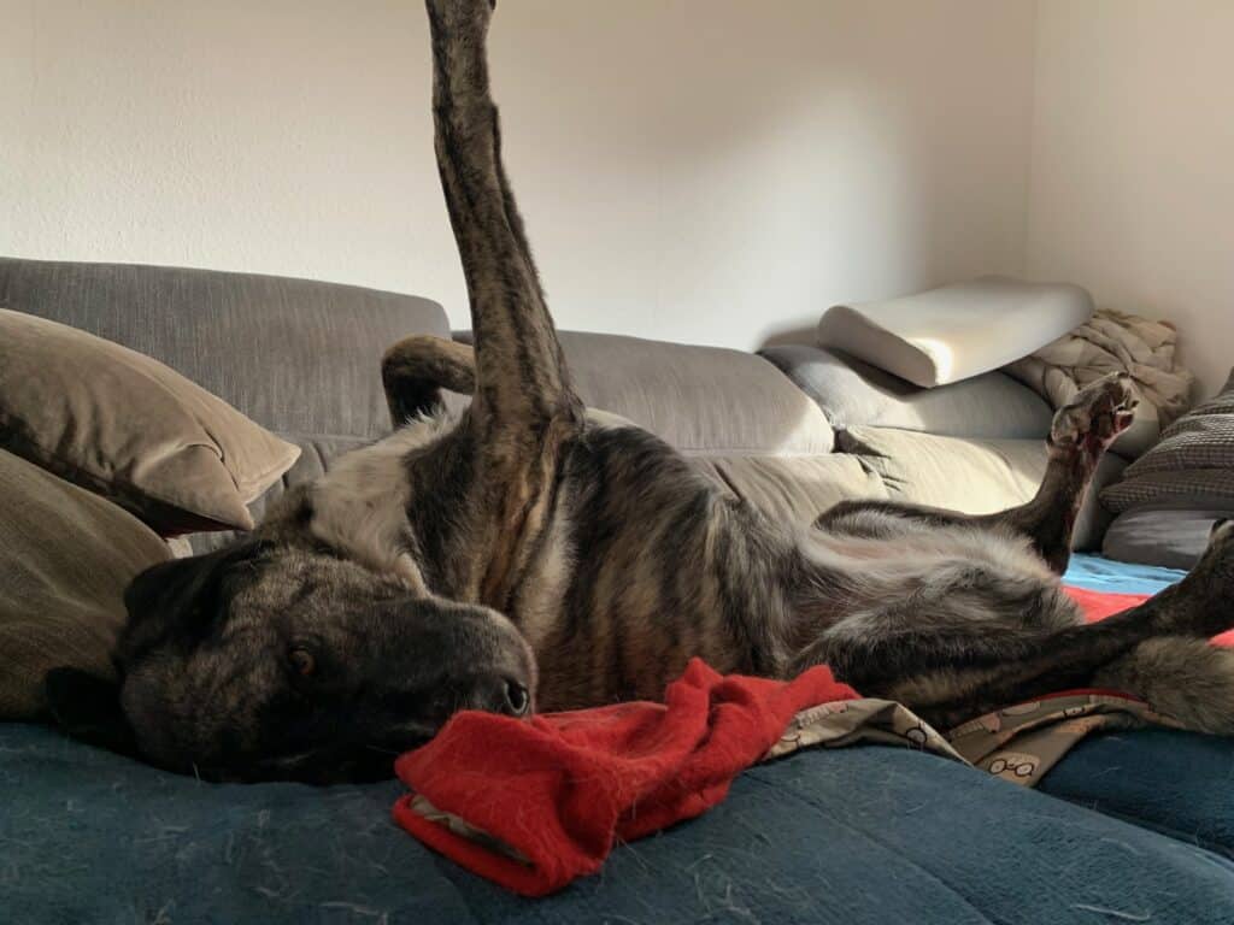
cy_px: 462
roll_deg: -2.2
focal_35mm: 26
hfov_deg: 67.3
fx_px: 927
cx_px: 617
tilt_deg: -0.6
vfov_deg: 53.1
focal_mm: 4.25
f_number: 1.8
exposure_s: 1/60
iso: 200
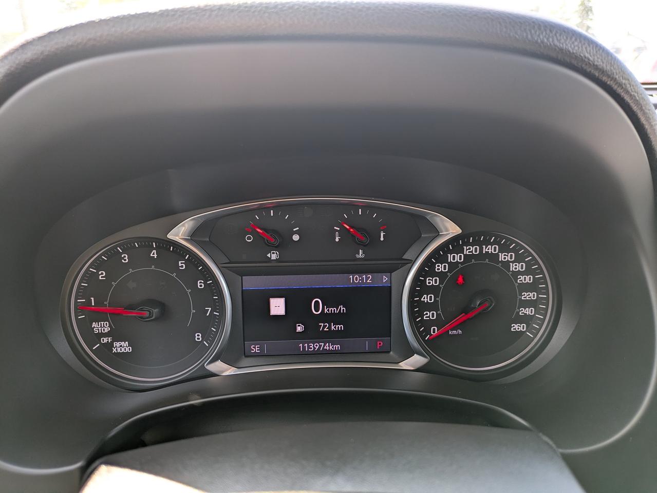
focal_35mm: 25
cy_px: 246
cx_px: 328
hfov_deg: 69.4
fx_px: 475
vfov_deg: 54.9
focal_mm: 5.43
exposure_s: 1/100
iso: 49
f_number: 1.89
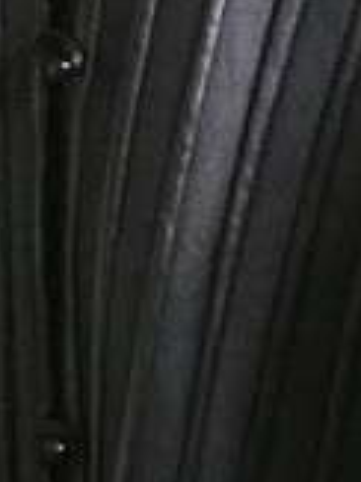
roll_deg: -2.6
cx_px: 154
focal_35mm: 114
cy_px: 370
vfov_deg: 17.2
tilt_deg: -13.0
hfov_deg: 13.0
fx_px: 1587
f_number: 2.2
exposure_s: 1/4
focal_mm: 4.15
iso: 100
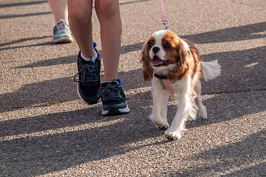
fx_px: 2036
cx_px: 239
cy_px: 48
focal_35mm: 276
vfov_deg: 5.0
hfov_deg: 7.5
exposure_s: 1/1000
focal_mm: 120
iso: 800
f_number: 10
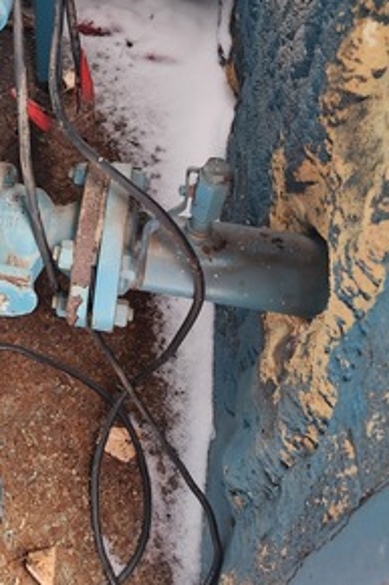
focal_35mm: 44
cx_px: 60
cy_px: 132
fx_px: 714
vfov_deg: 42.8
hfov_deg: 29.6
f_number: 1.8
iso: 320
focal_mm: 5.54
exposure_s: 1/120
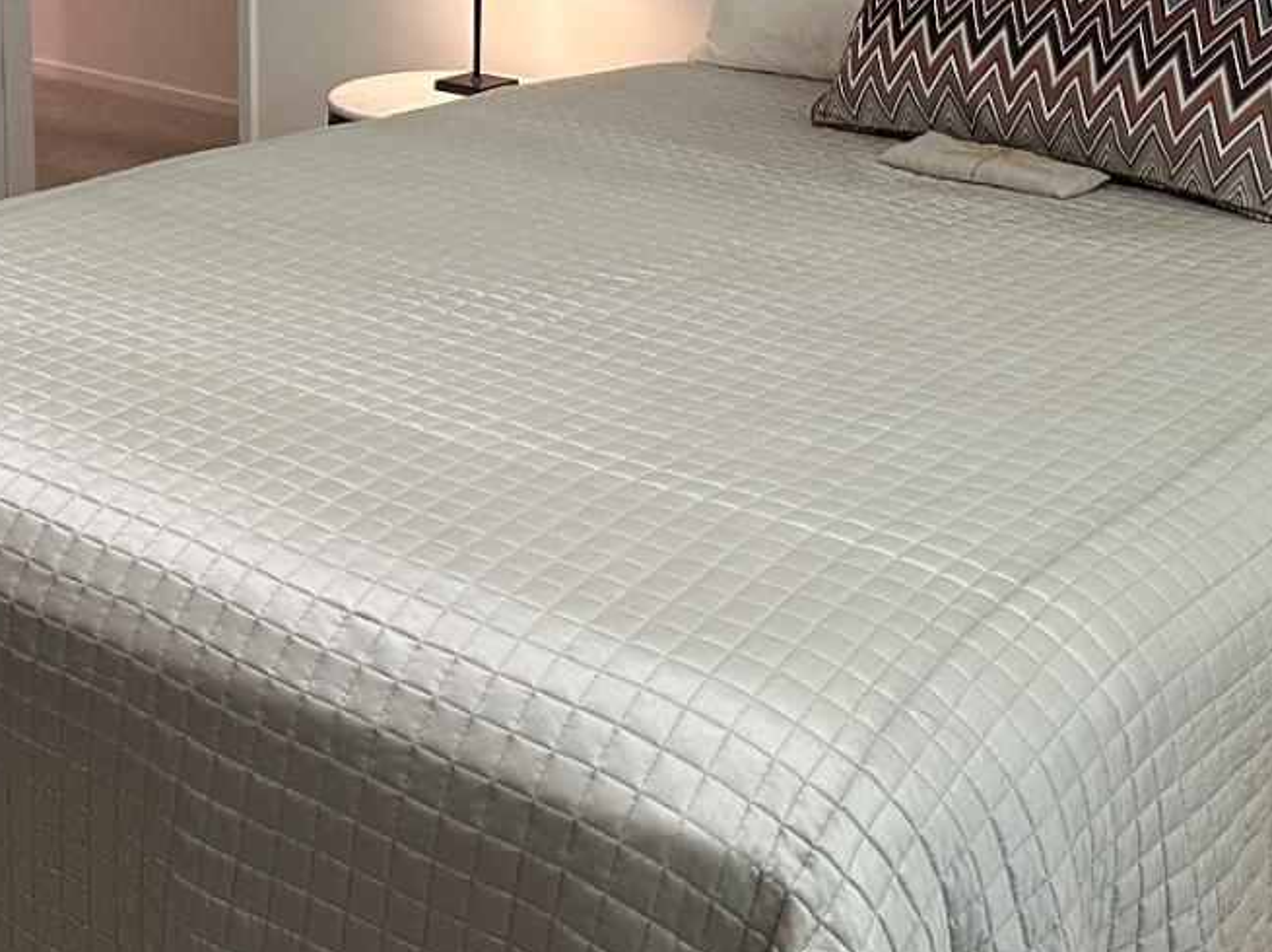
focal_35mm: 55
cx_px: 746
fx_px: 2019
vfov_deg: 25.3
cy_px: 16
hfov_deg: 34.9
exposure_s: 1/120
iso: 200
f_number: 1.78
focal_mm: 6.86
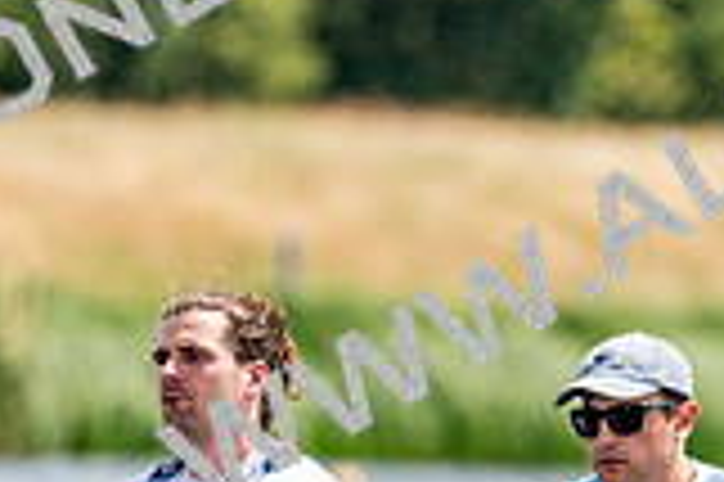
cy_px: 514
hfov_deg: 1.4
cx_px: 711
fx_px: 29031
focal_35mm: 1445
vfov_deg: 0.9
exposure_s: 1/2500
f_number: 4.5
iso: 280
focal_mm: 400
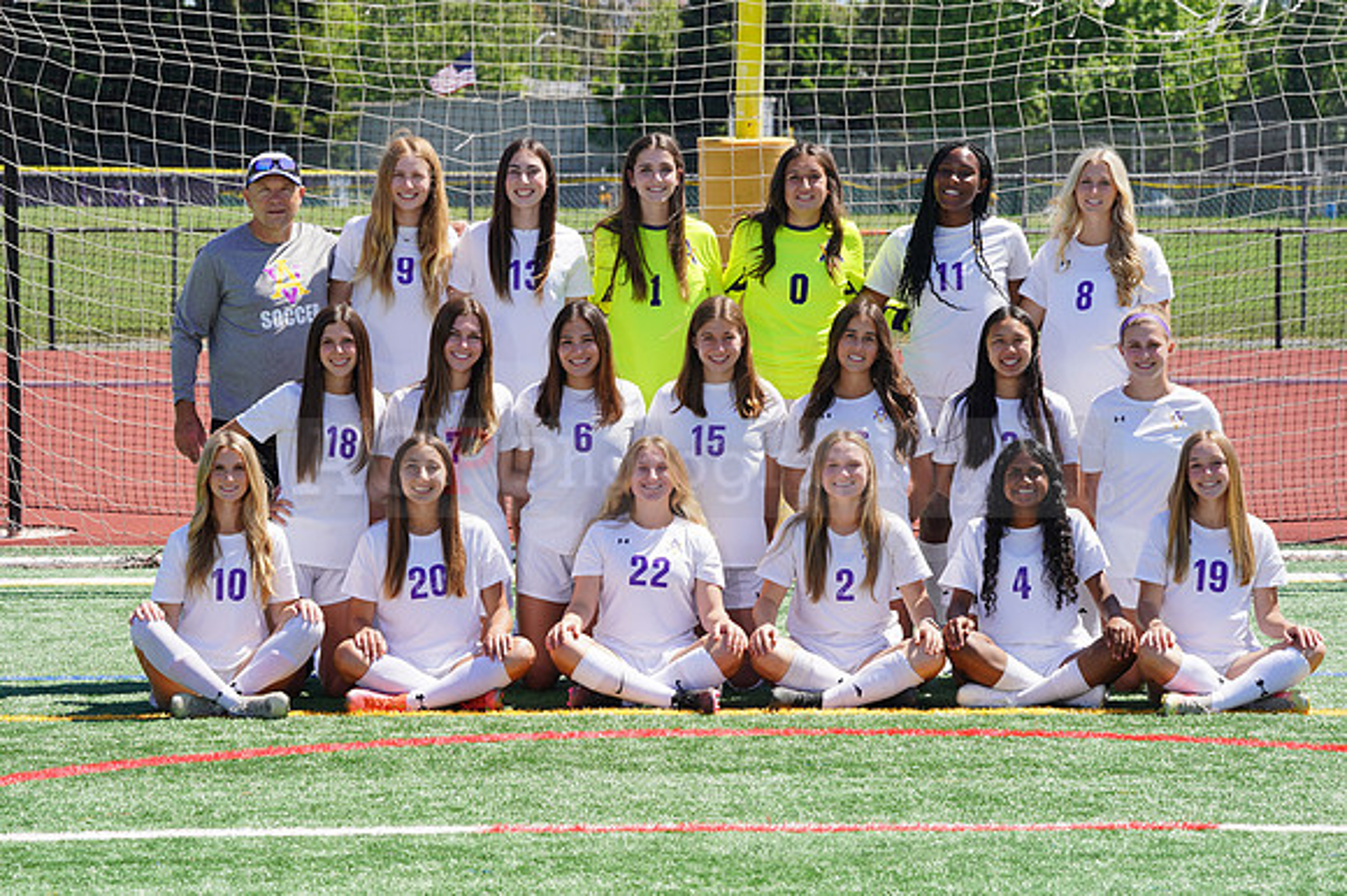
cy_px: 448
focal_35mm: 154
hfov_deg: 13.3
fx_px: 5759
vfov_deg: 8.9
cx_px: 674
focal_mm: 154
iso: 200
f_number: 11
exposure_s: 1/250
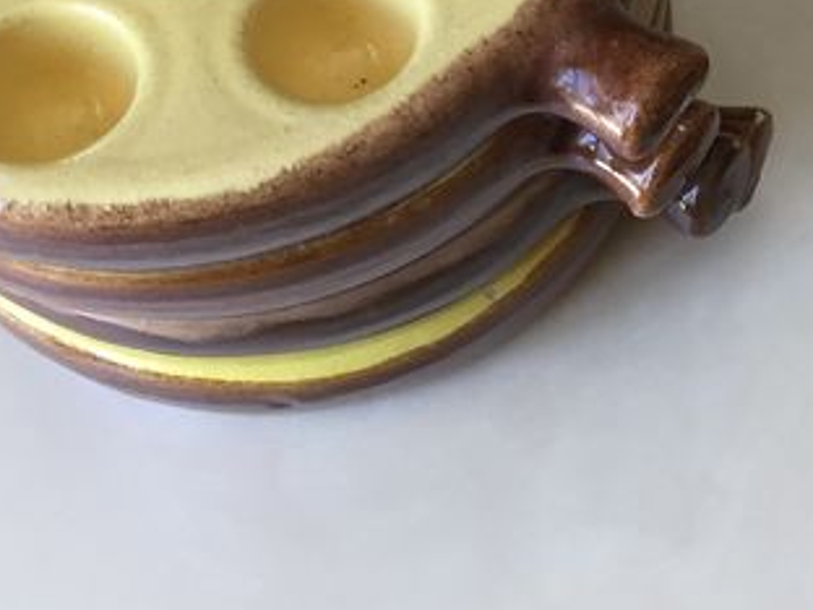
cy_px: 70
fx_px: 2184
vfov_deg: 15.7
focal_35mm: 93
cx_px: 899
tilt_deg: -63.2
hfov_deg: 20.1
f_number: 2.2
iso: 40
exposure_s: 1/33
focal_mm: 4.15
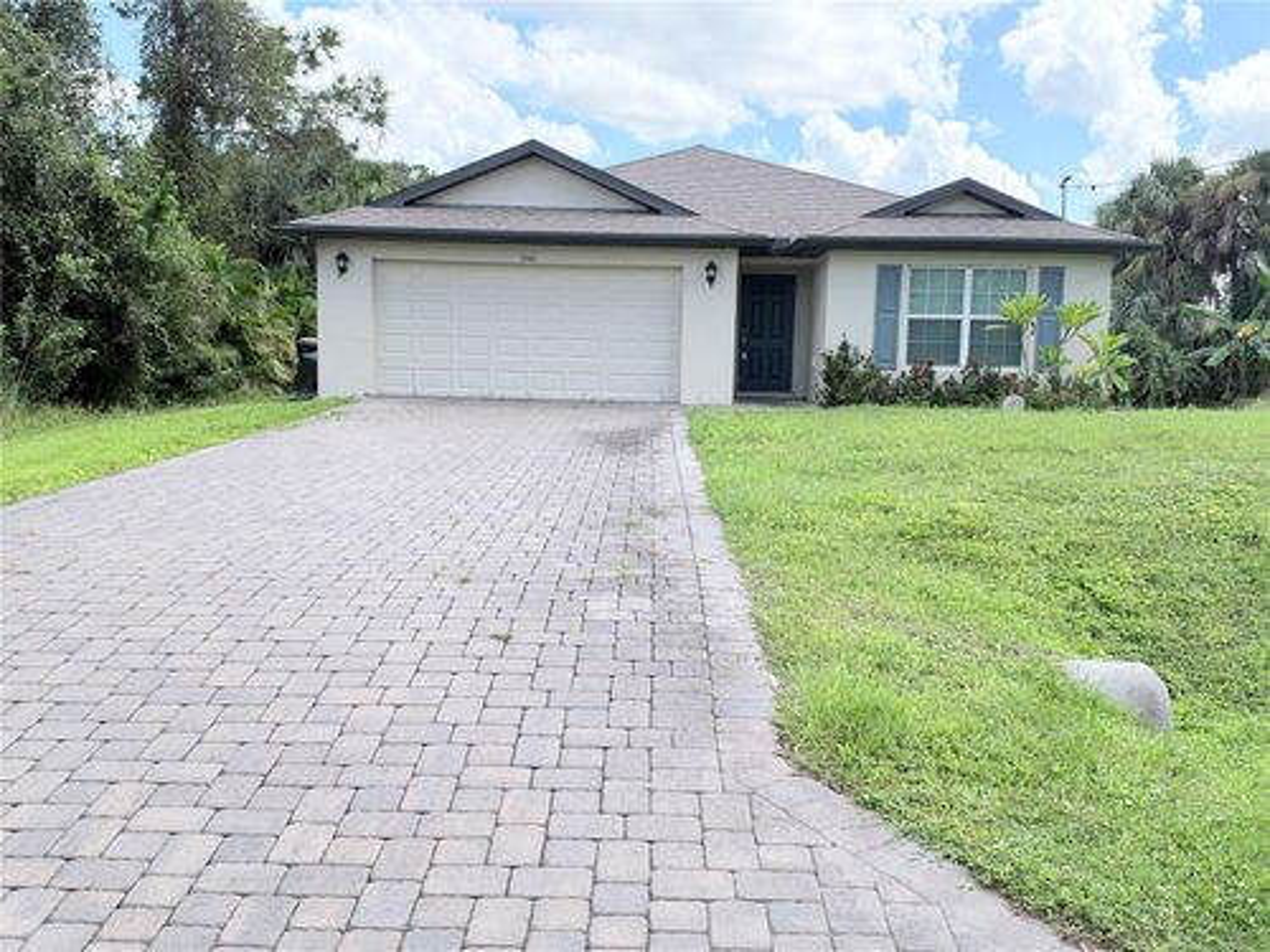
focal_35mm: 33
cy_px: 476
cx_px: 635
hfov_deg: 55.4
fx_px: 1211
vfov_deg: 42.9
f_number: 1.8
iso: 100
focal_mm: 6.93
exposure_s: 1/1429
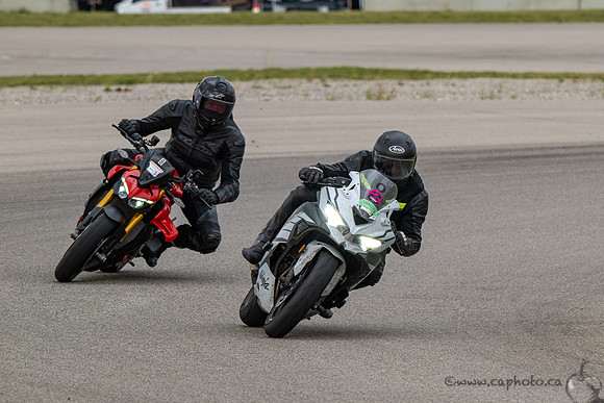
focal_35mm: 441
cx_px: 381
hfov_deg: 4.7
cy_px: 202
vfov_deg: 3.1
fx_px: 7401
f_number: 9
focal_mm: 350
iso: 640
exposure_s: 1/800
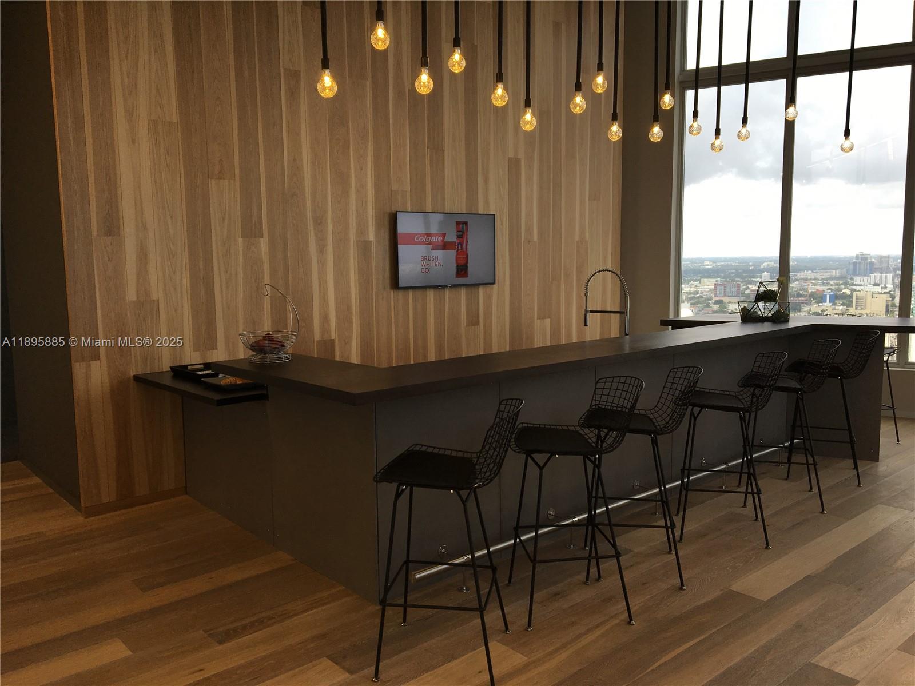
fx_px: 767
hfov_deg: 61.7
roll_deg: +1.1
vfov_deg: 48.2
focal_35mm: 29
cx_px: 458
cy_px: 343
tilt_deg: -5.6
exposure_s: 1/189
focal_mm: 4.15
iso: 25
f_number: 2.2
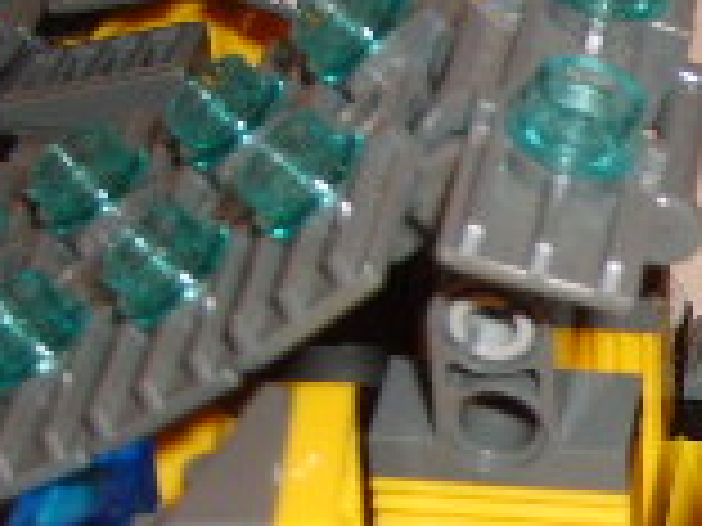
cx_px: 1102
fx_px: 2920
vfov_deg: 10.2
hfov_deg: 12.9
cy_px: 566
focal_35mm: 144
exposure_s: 1/45
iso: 100
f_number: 2.8
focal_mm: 5.8
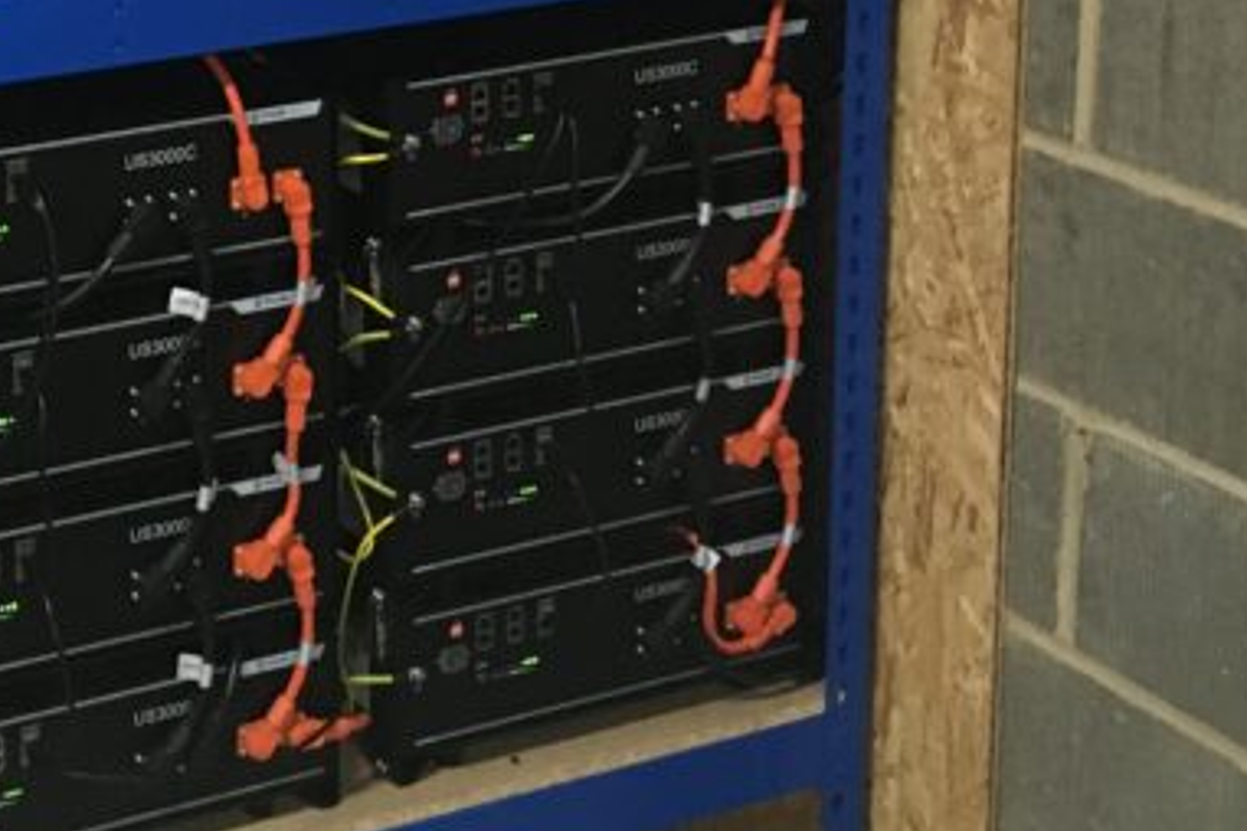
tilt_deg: -11.2
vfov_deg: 16.2
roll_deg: +1.2
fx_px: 2806
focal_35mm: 81
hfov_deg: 23.8
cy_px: -164
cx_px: -43
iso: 250
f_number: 2.2
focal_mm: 4.15
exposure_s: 1/17
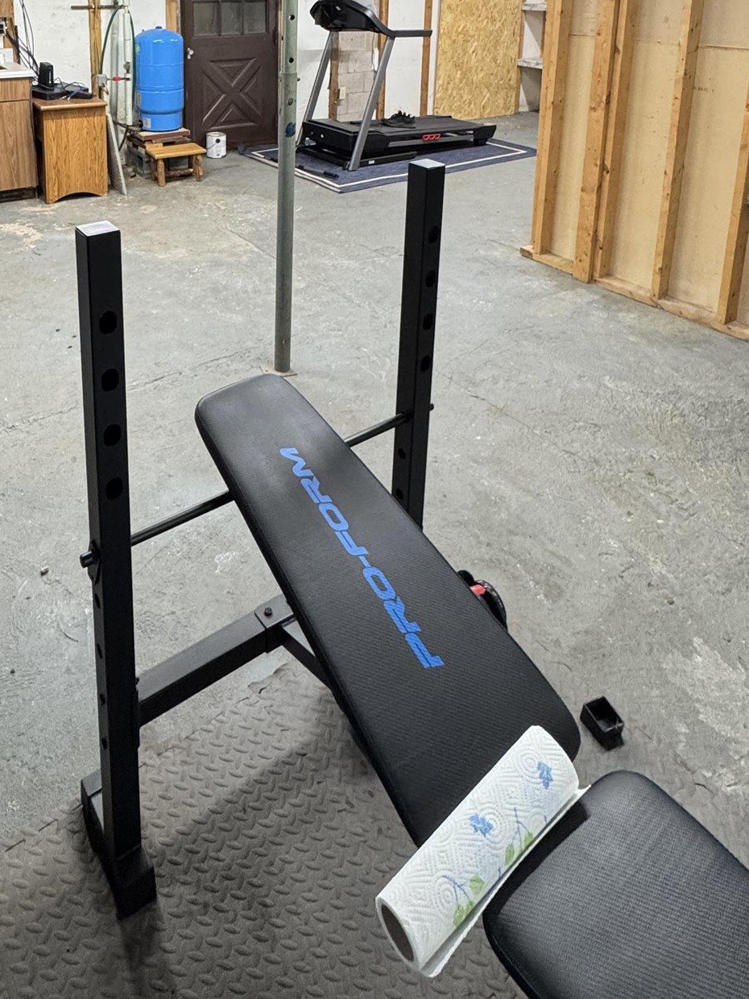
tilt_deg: -12.5
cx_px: 249
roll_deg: +1.1
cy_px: 127
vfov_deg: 58.9
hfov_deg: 52.0
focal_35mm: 26
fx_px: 750
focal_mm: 2.22
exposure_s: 1/60
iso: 320
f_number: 2.2
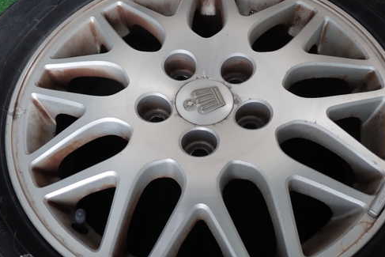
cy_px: 138
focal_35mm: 41
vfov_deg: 32.6
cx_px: 187
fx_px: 439
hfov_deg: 47.4
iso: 200
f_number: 2.4
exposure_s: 1/60
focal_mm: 5.79
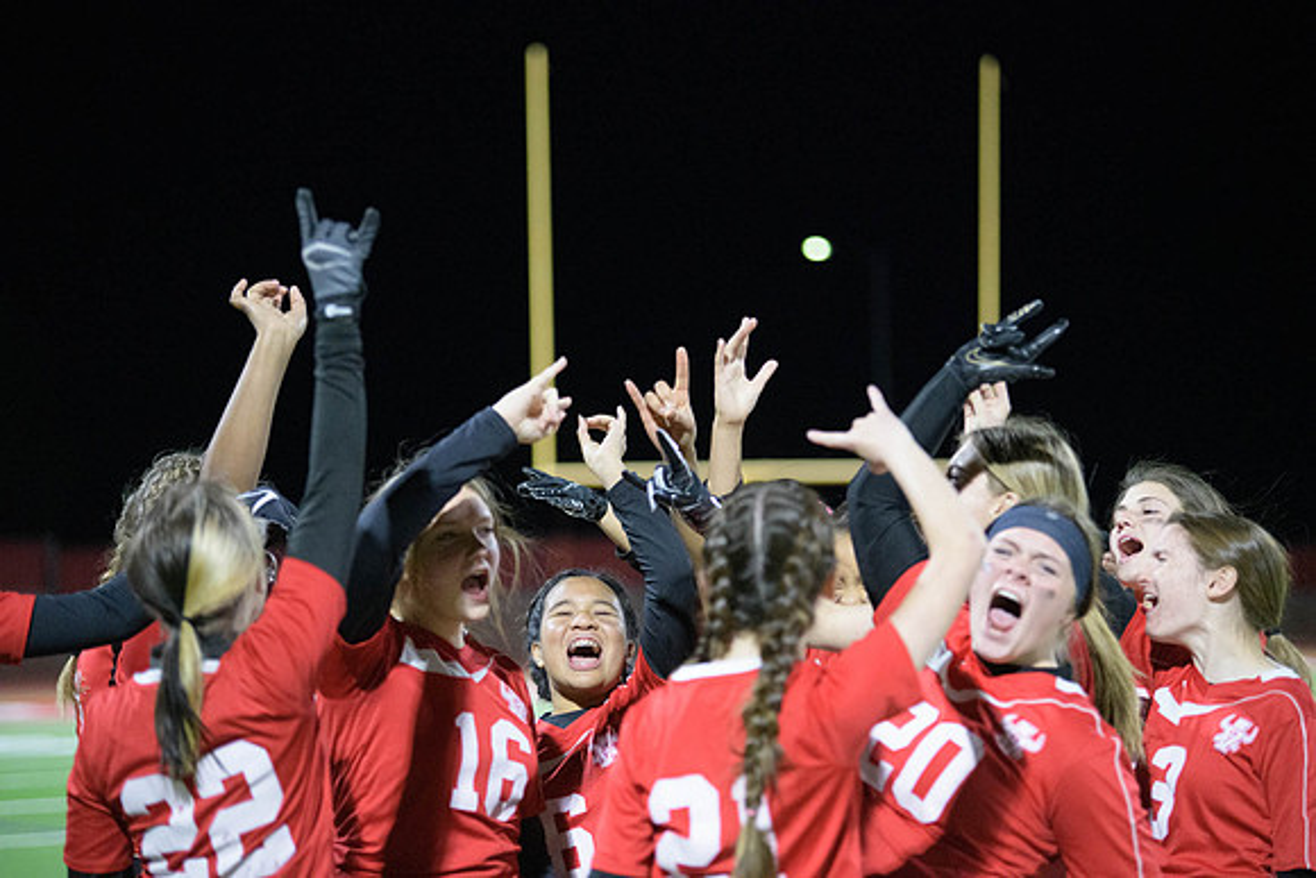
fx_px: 4753
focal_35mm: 130
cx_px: 658
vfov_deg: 10.6
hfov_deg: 15.8
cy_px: 439
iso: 11400
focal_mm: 130
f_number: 2.8
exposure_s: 1/640
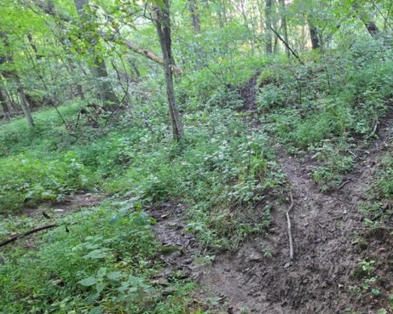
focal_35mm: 22
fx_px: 256
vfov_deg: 61.8
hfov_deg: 68.8
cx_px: 307
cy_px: 207
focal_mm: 2.2
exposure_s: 1/60
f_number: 1.9
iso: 640
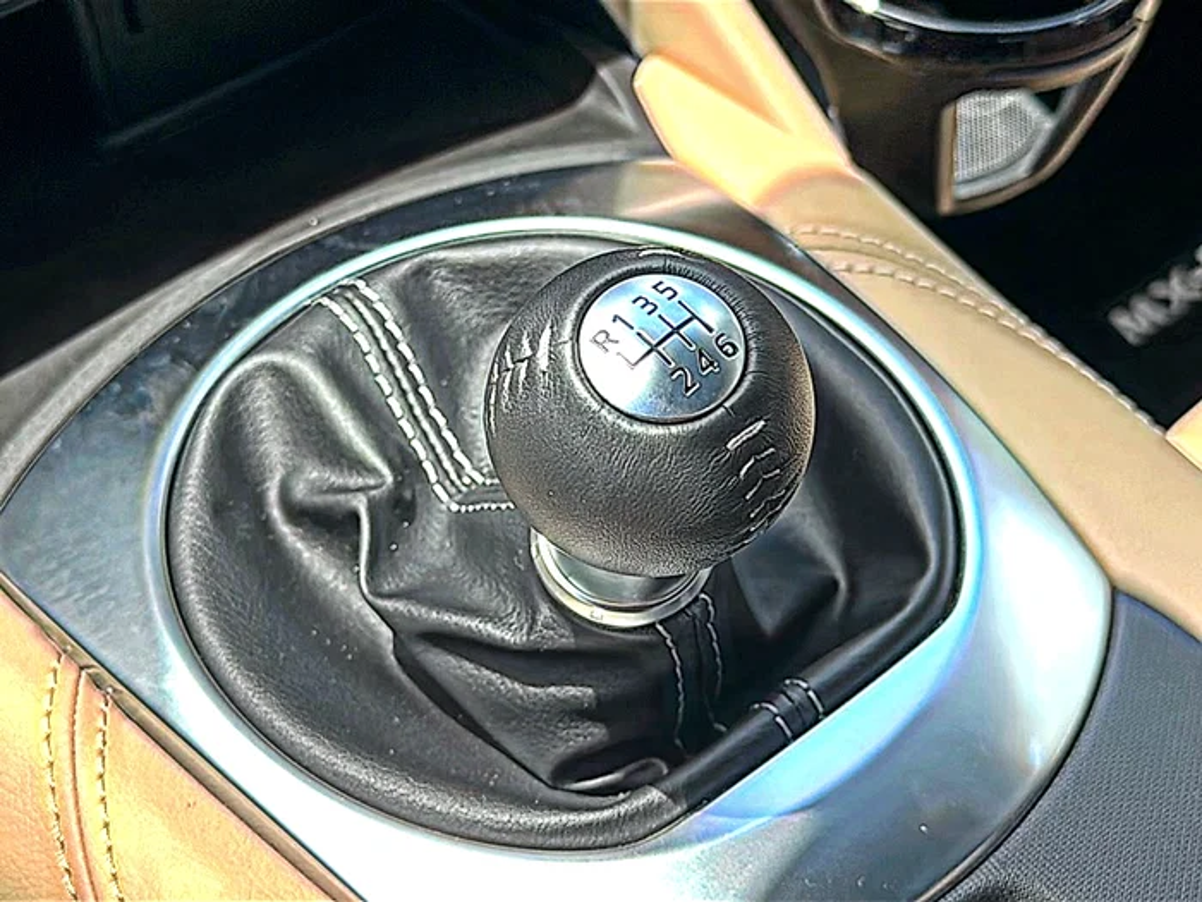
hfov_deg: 40.4
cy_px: 451
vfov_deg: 30.9
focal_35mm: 47
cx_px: 601
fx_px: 1632
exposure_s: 1/888
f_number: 1.78
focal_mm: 6.86
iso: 80
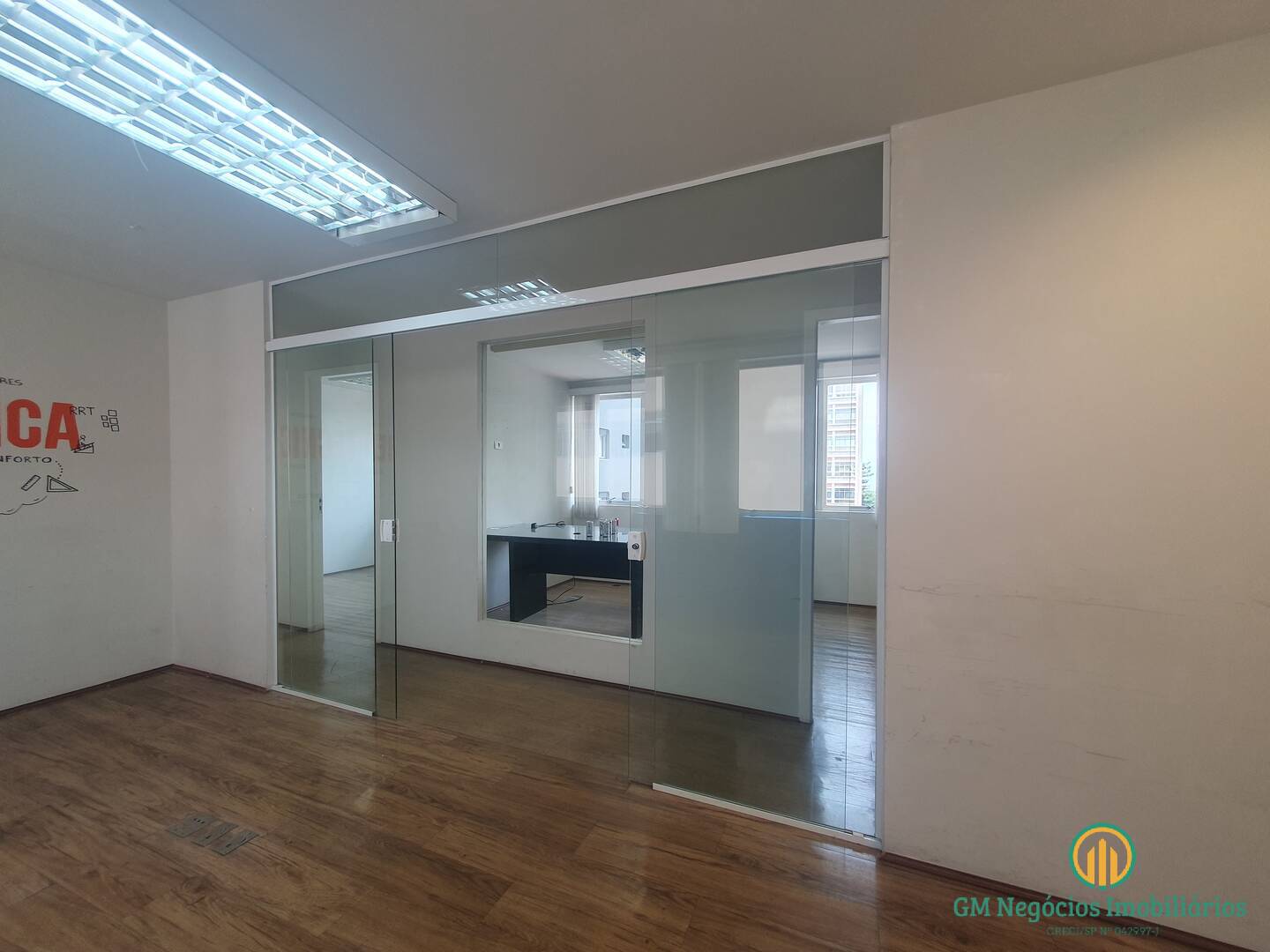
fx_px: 477
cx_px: 635
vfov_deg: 89.9
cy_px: 476
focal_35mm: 13
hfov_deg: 106.2
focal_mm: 1.8
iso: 50
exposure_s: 1/60
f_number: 2.2
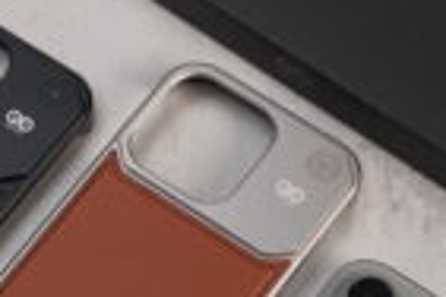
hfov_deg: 13.1
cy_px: 302
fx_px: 1933
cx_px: 63
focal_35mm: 156
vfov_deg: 8.7
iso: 1000
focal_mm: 55
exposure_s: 1/60
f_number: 4
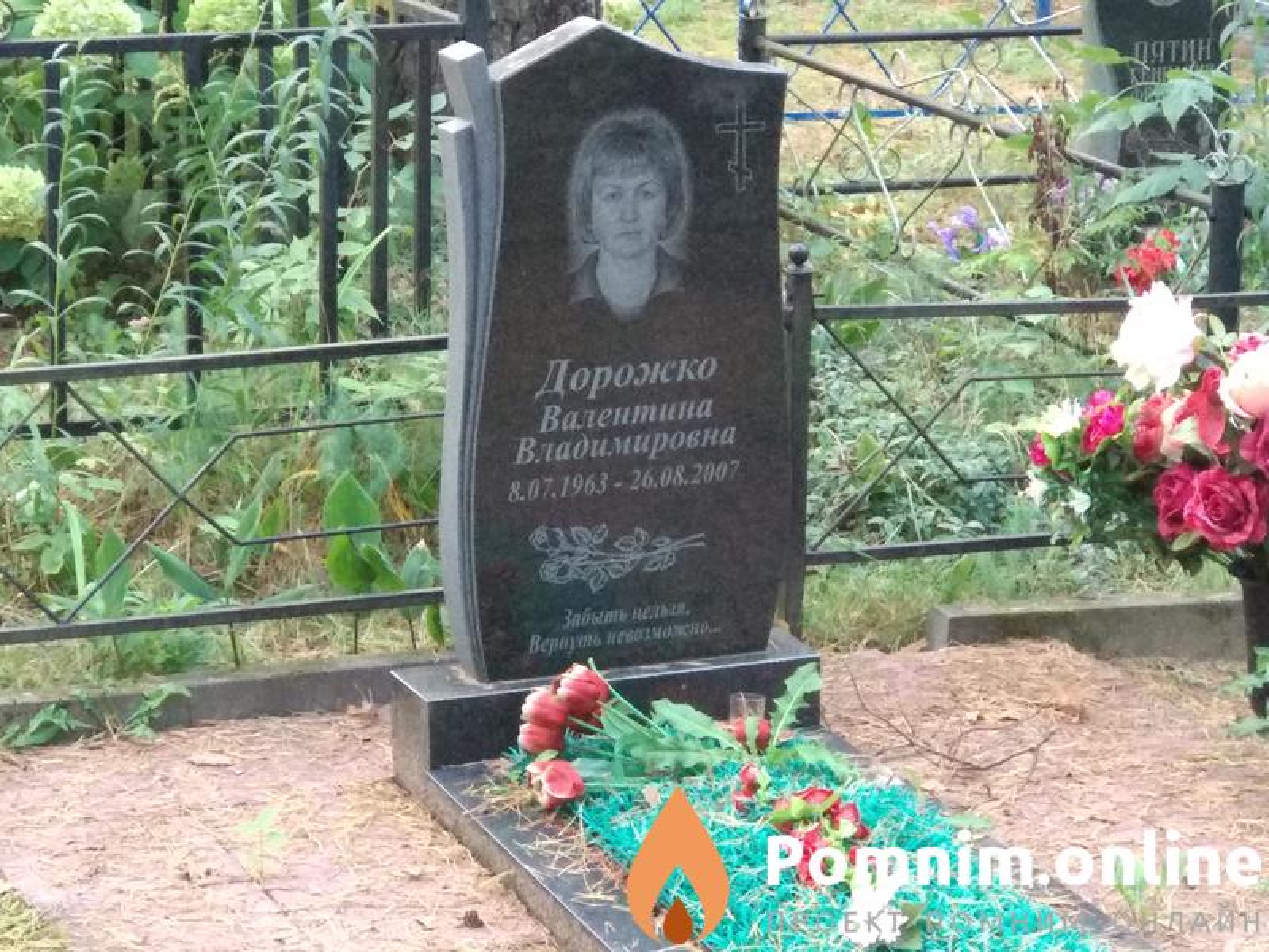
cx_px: 634
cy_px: 476
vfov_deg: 28.0
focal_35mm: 52
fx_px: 1906
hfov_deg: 36.8
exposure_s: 1/30
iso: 1000
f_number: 2.6
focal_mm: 5.99
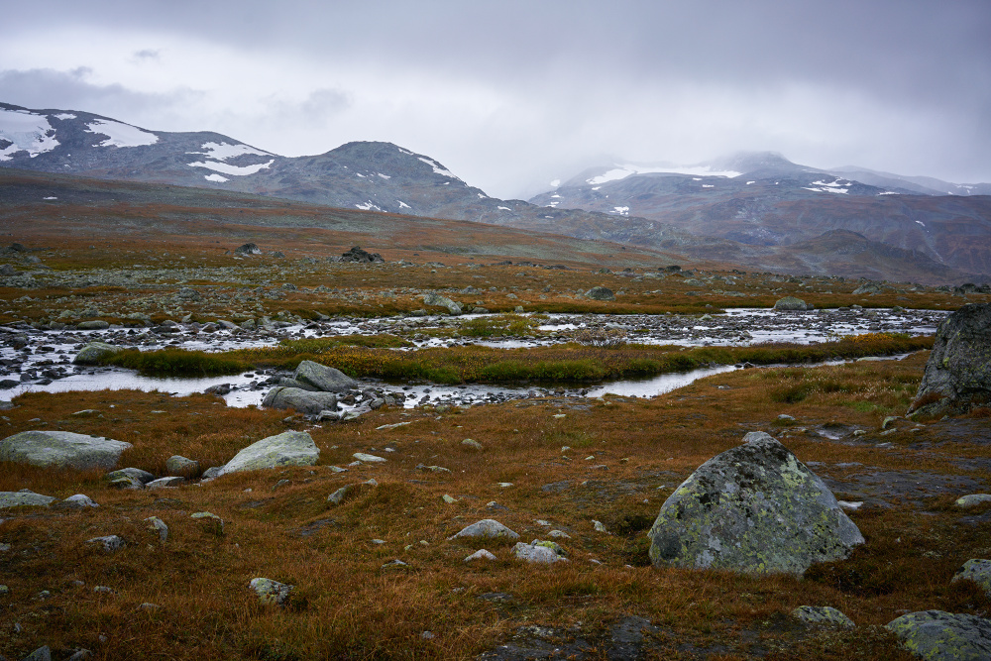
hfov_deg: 54.4
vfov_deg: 37.9
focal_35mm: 35
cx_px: 496
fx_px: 964
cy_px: 330
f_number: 8
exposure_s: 1/200
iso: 200
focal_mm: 35
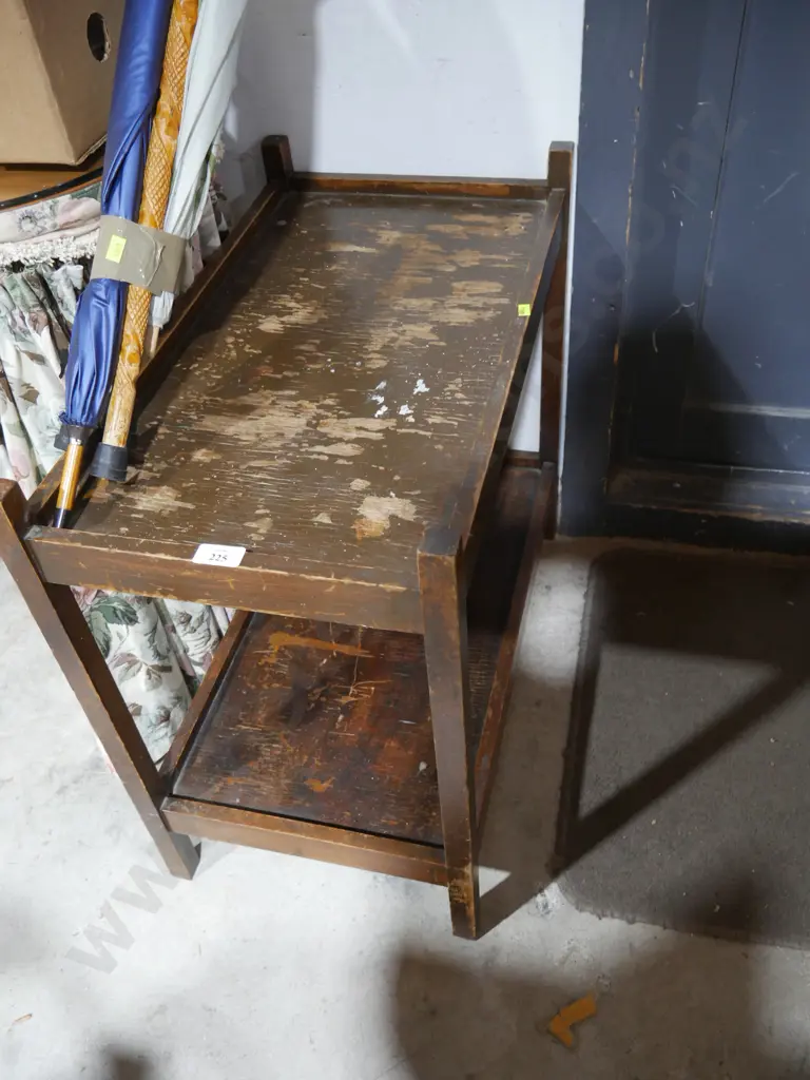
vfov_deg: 60.0
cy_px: 540
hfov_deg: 46.8
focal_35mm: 30
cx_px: 405
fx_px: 936
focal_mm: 15
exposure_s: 1/60
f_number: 3.6
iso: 1000
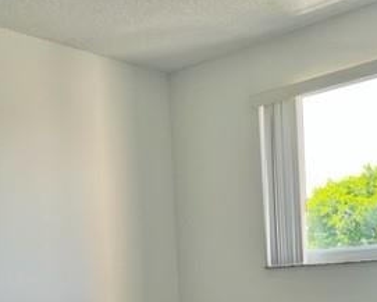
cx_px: 82
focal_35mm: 60
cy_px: 327
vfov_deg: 23.9
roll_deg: +3.6
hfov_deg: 30.8
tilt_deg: -2.9
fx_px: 670
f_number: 1.5
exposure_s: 1/161
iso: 50
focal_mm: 5.7
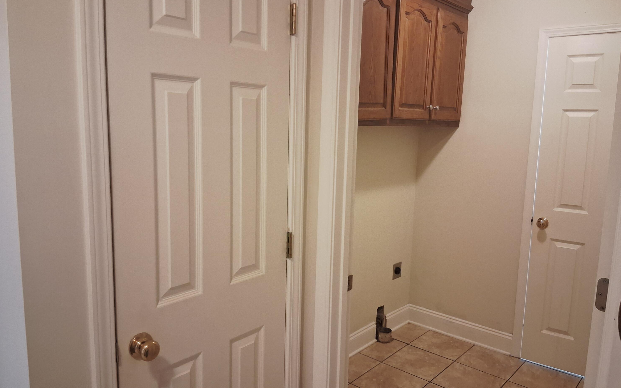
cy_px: 190
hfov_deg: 66.5
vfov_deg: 44.5
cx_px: 315
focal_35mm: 28
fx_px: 474
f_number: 1.8
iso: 500
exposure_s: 1/50
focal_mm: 3.98
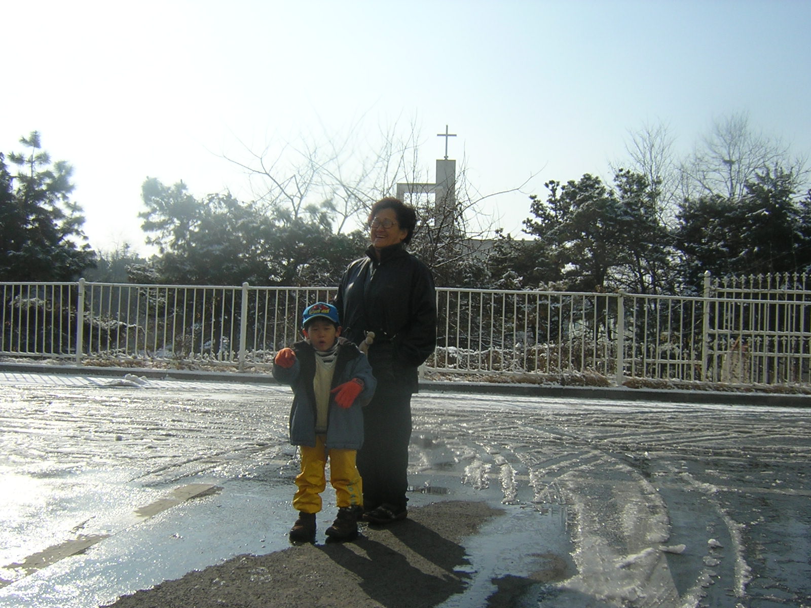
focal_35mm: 36
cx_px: 406
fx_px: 843
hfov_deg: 51.4
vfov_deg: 39.7
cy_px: 304
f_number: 5.2
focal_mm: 4.7
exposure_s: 1/573
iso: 100
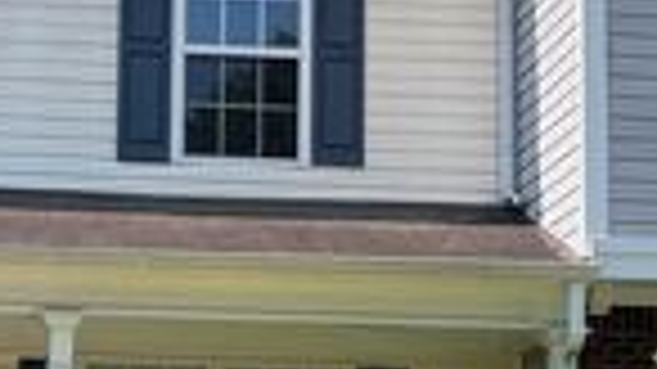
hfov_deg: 21.6
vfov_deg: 12.3
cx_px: 90
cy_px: 407
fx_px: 1689
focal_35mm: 97
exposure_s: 1/1642
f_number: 1.6
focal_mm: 4.2
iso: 32
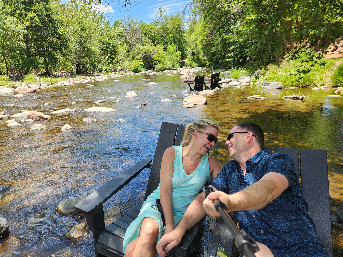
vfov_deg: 58.9
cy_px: 128
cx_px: 172
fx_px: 228
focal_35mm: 23
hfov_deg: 73.9
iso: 20
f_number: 1.8
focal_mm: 5.4
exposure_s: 1/419
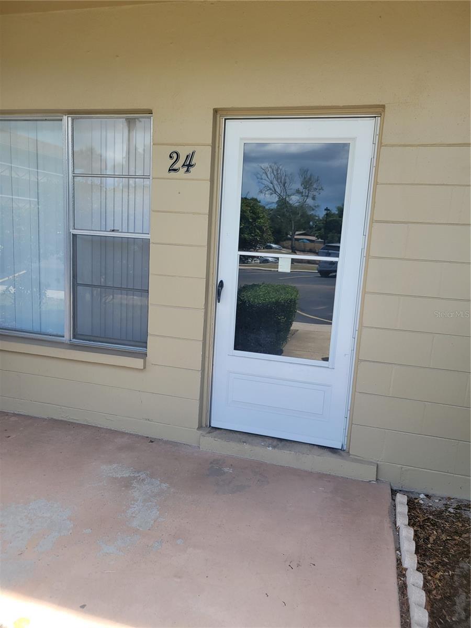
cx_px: 236
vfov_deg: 67.3
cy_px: 314
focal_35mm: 26
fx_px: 472
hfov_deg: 53.1
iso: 40
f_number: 1.8
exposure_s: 1/626
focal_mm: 5.4
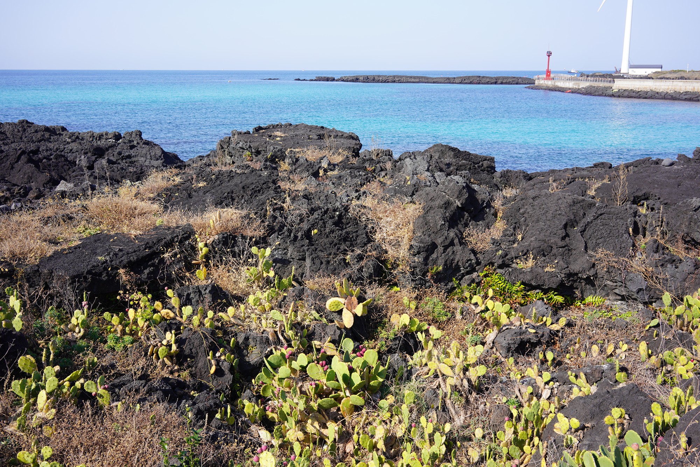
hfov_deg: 54.4
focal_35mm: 35
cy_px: 234
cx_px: 350
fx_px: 681
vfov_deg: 37.9
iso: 100
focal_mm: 35
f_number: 9
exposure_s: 1/100
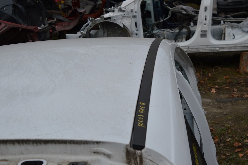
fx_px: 496
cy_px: 82
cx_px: 124
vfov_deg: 18.9
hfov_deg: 28.1
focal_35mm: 72
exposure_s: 1/250
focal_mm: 48
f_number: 8
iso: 100
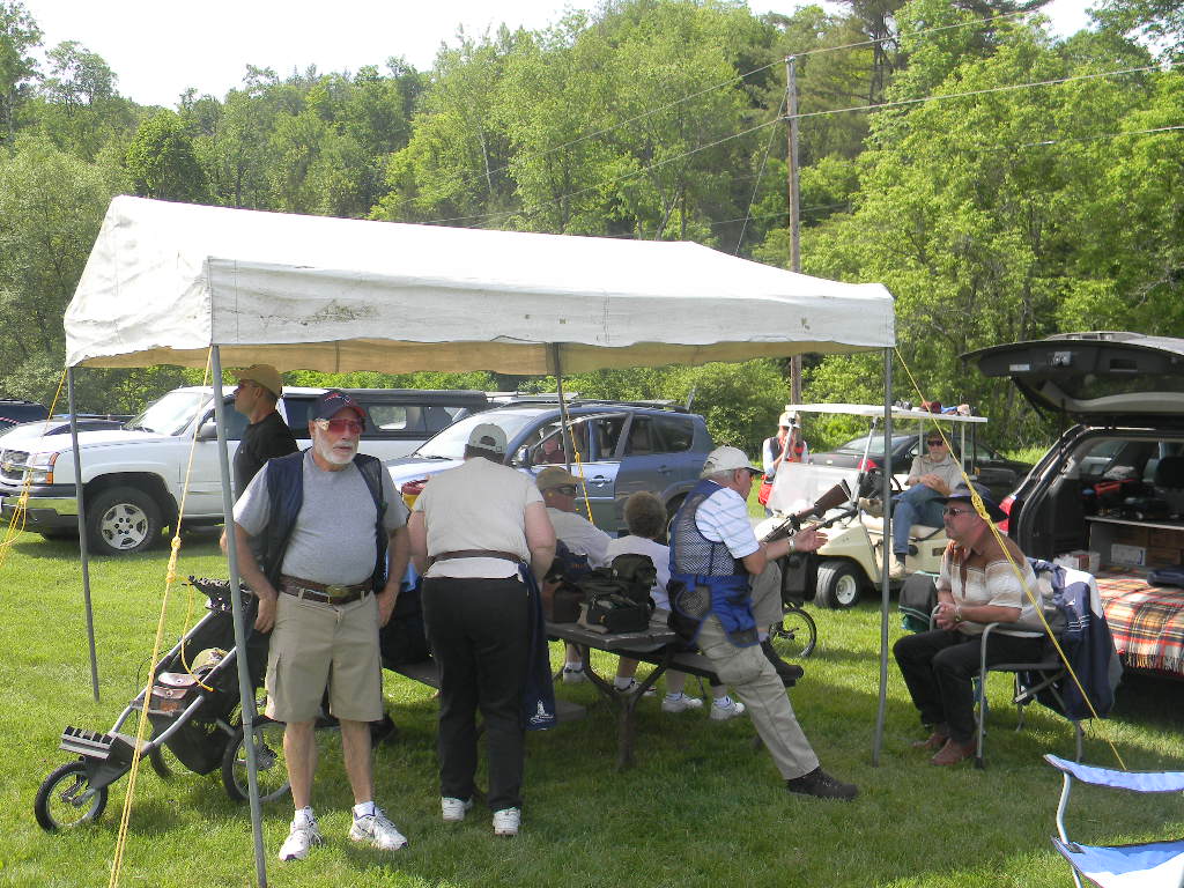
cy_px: 444
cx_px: 592
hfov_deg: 51.4
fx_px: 1231
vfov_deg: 39.7
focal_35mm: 36
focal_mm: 6.4
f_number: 3.7
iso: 80
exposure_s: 1/286
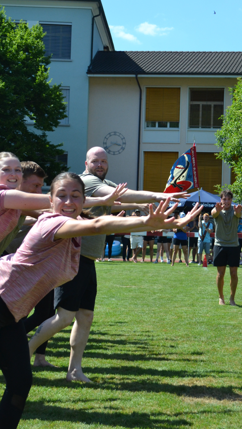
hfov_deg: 15.7
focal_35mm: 76
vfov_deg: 27.9
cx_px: 212
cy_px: 215
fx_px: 867
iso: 400
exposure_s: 1/1250
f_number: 5
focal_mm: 32
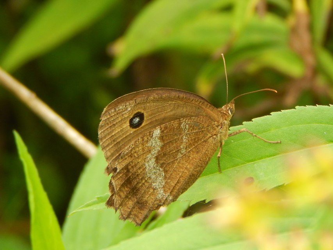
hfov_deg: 7.1
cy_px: 125
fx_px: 2684
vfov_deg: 5.3
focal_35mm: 279
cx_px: 166
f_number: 5.7
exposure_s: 1/40
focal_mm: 50.1
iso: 125
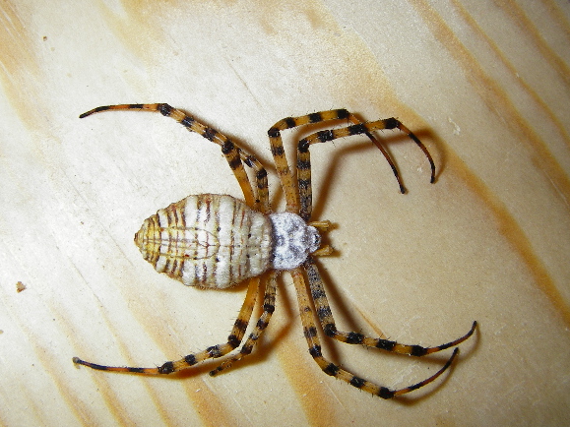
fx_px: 691
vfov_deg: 34.3
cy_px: 220
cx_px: 264
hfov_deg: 44.8
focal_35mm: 42
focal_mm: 6.3
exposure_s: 1/30
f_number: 6.6
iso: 50
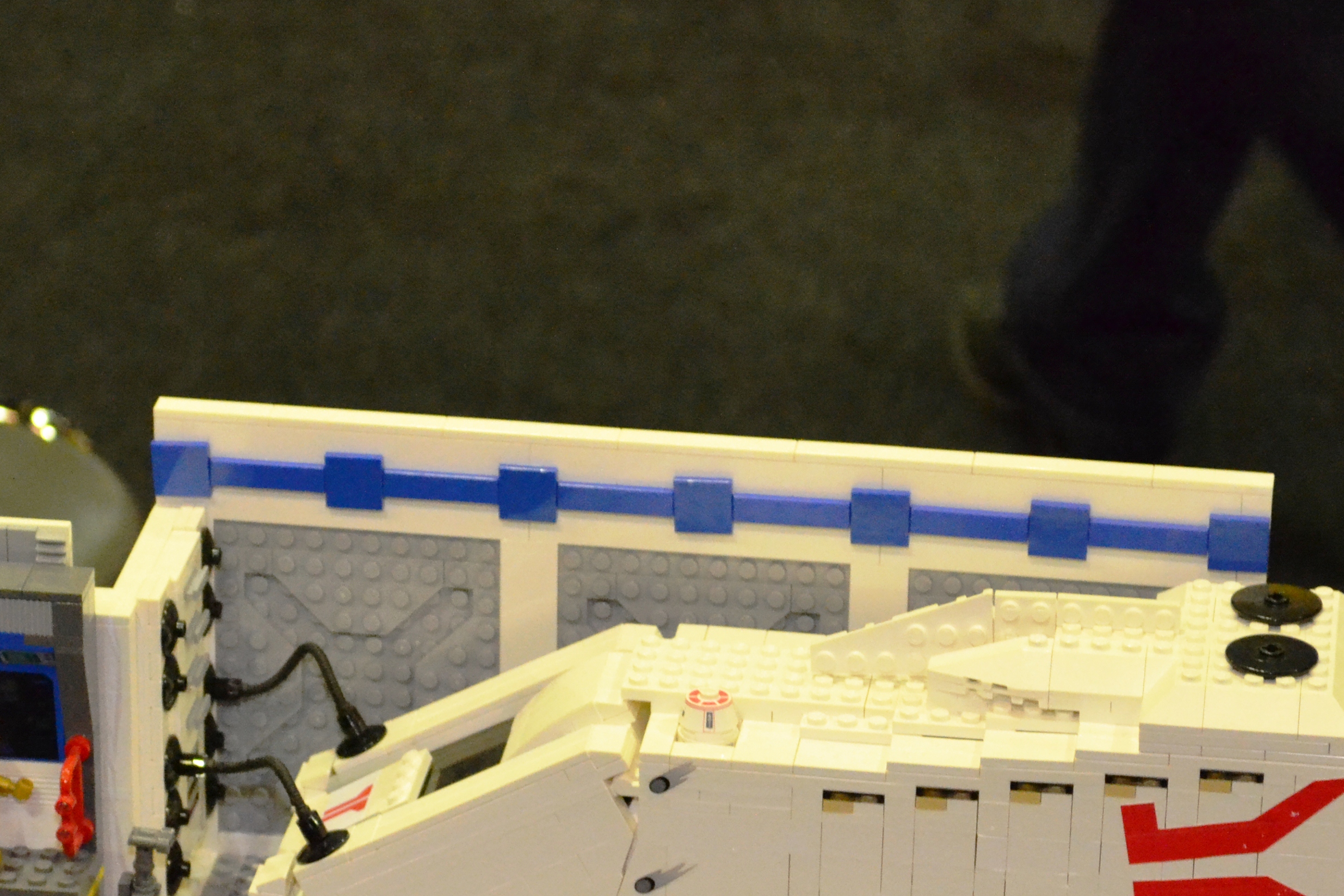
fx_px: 5746
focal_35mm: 154
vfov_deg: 8.9
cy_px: 643
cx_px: 547
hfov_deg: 13.3
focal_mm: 55
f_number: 5.6
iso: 3200
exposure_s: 1/60
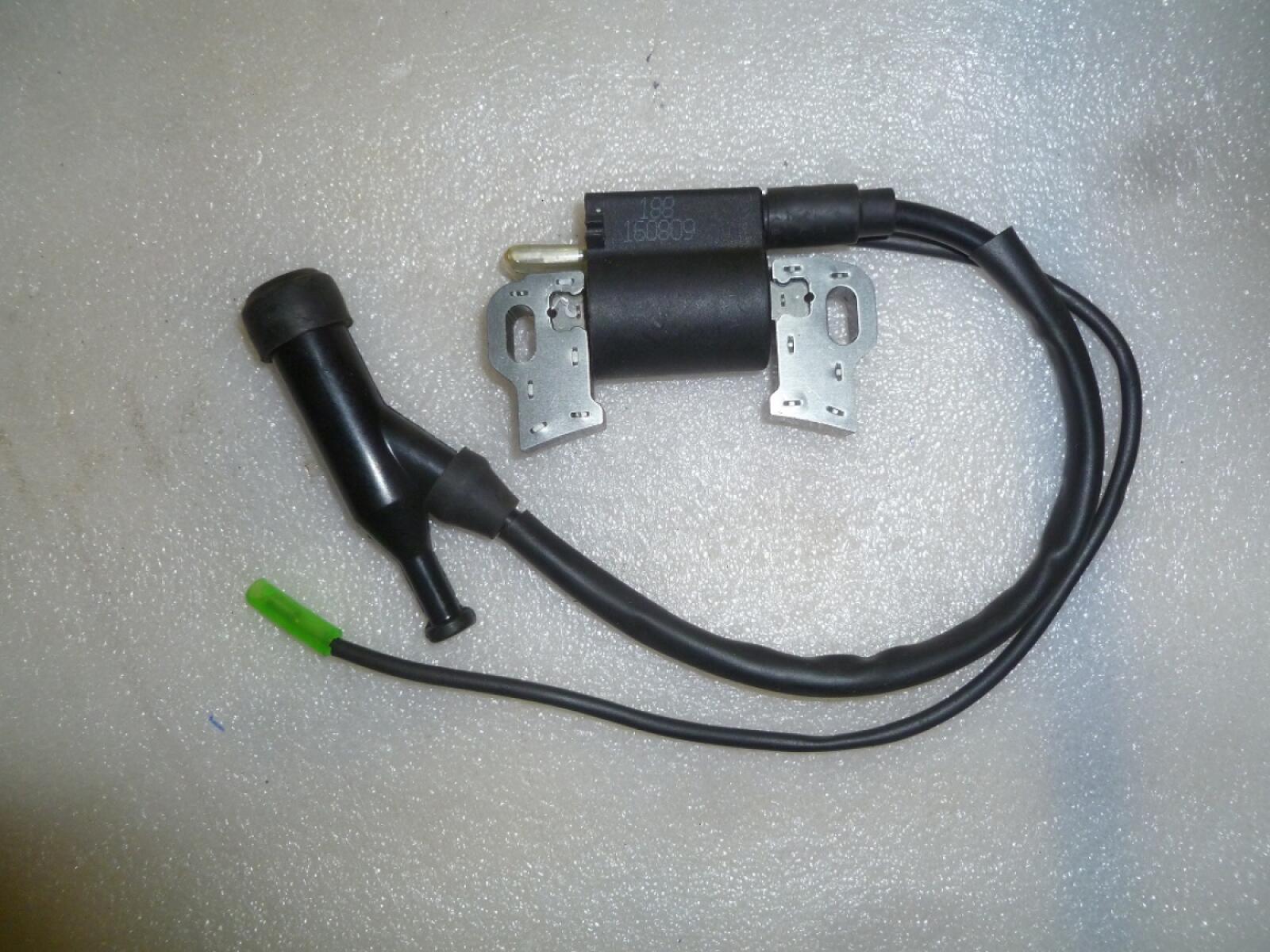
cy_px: 476
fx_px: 1027
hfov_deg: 63.4
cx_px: 635
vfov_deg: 49.7
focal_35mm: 28
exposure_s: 1/30
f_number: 3.3
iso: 160
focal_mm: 5
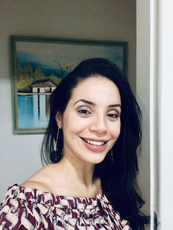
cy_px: 115
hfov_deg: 44.2
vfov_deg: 56.8
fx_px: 213
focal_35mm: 32
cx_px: 86
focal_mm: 2.87
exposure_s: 1/40
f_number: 2.2
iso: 160
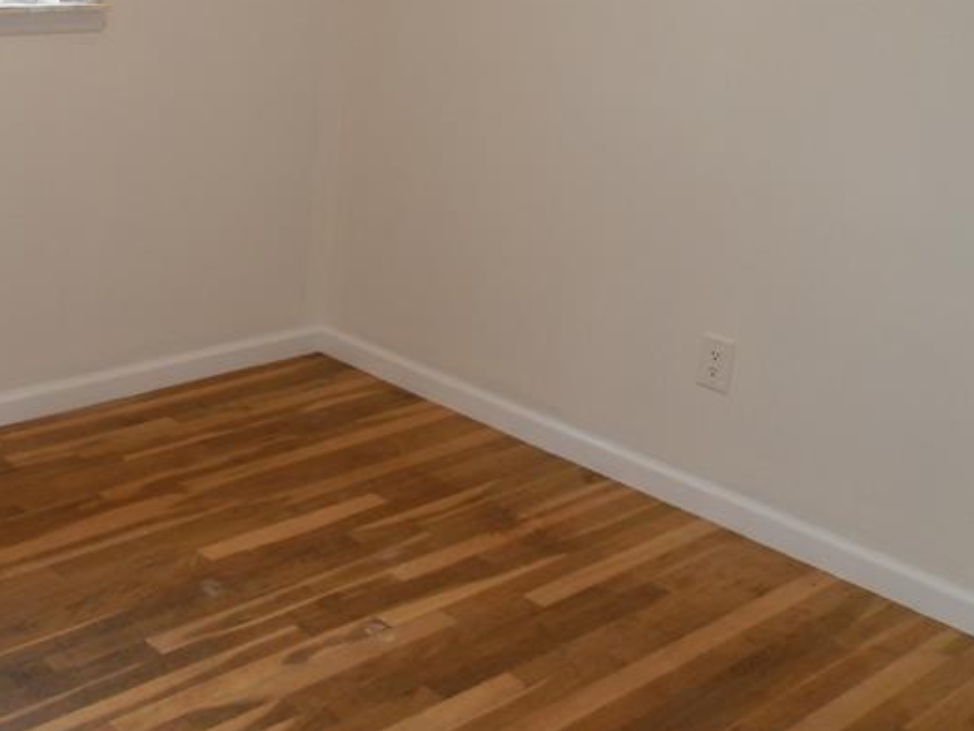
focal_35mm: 49
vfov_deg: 29.2
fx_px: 1379
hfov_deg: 37.6
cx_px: 203
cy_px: 181
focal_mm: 4.5
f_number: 3.1
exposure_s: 1/30
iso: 100
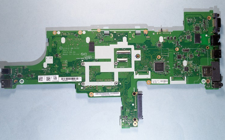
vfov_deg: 37.3
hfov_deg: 56.7
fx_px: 208
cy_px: 70
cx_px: 112
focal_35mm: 34
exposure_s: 1/5
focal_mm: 22
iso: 100
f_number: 8
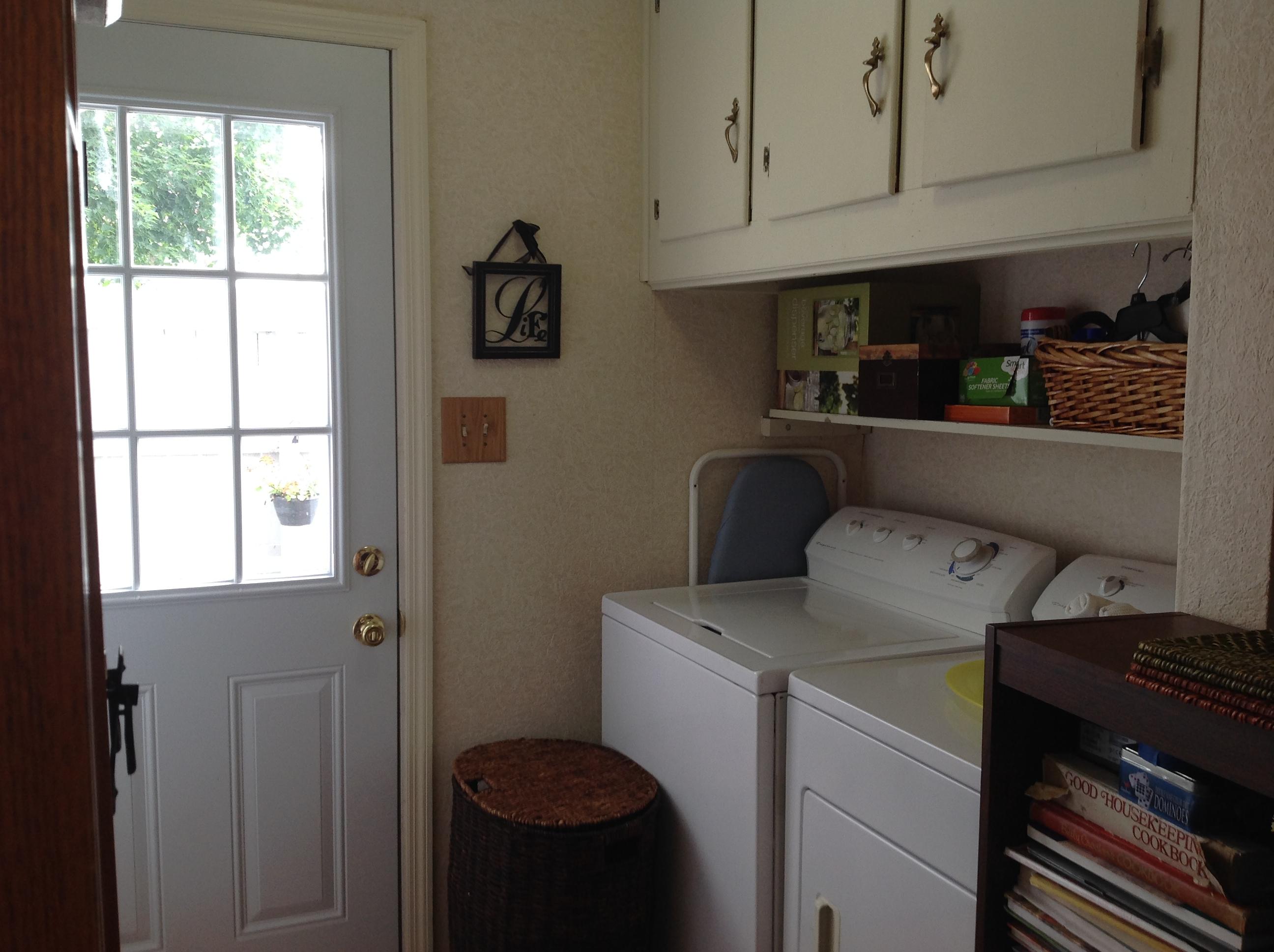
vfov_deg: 40.6
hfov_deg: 52.7
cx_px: 637
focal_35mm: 35
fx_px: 1286
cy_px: 476
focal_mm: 4.28
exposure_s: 1/30
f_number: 2.4
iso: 64
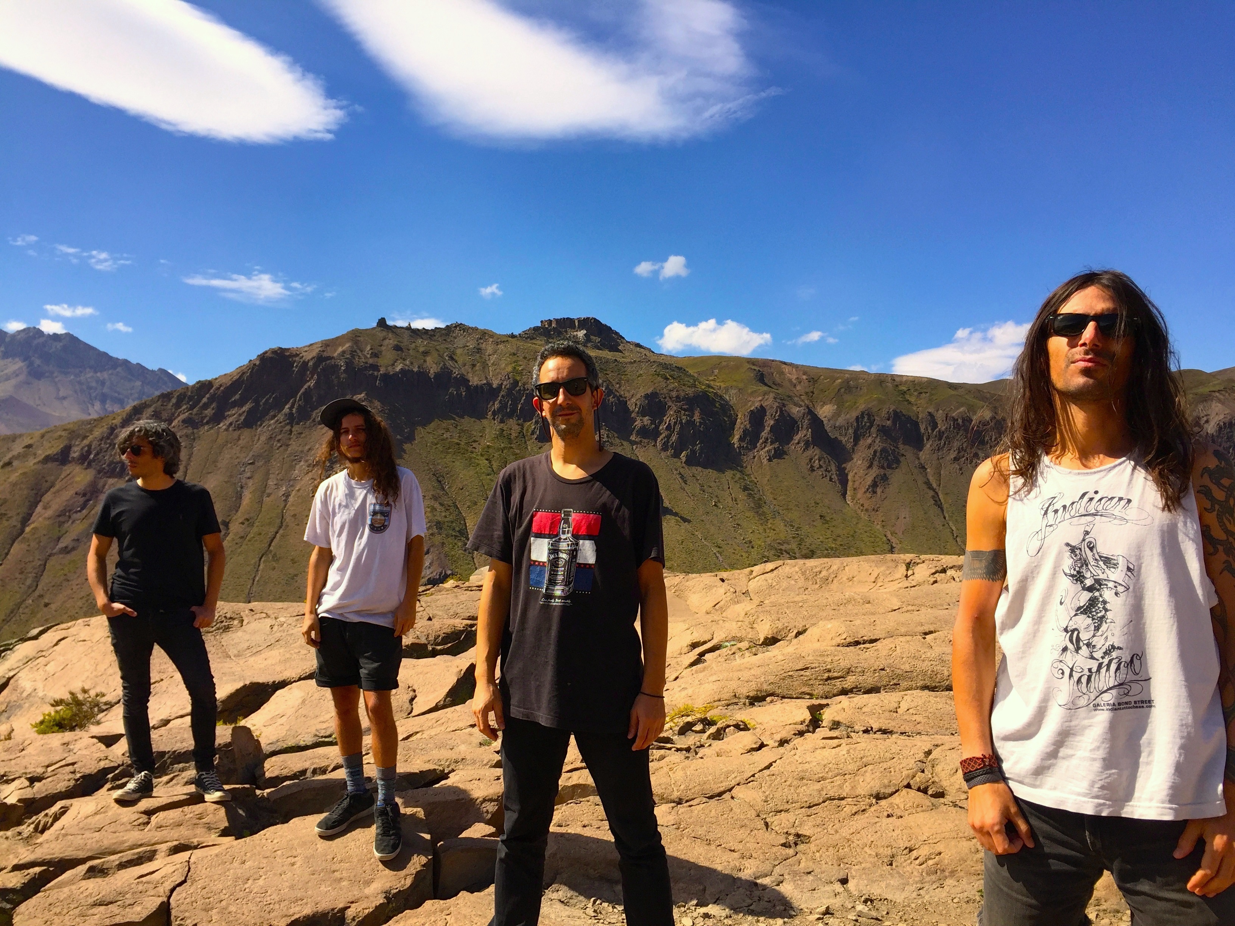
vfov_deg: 48.2
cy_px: 463
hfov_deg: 61.7
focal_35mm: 29
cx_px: 618
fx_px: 1035
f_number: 2.2
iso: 32
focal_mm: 4.15
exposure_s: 1/2326
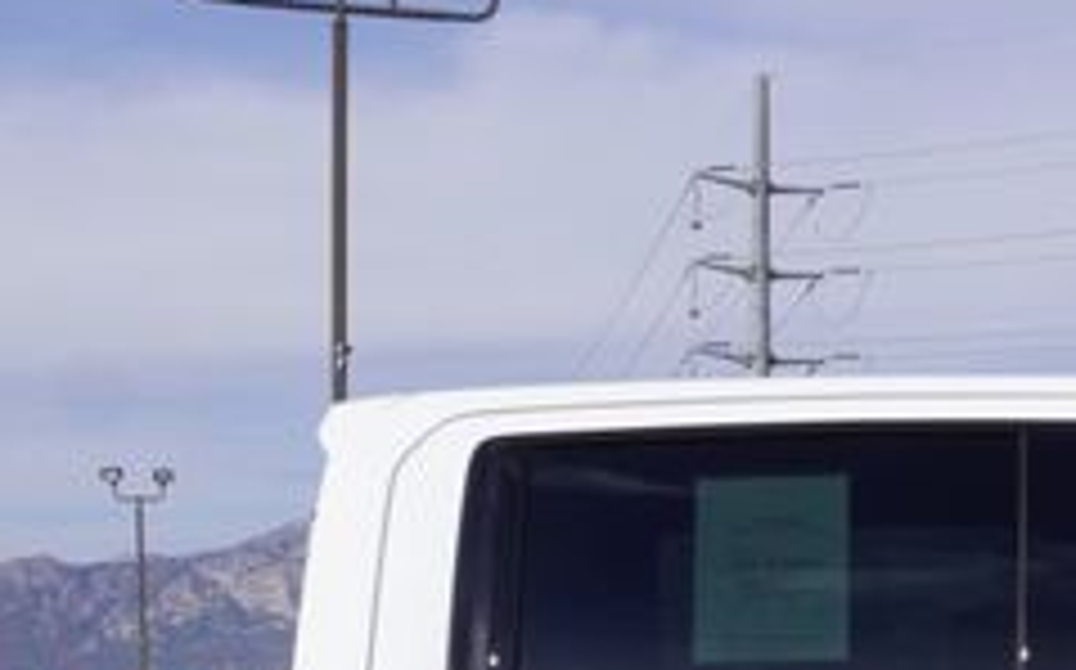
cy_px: 1196
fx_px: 3077
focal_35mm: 105
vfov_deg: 11.6
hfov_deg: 19.6
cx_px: 860
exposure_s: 1/250
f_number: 10
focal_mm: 16
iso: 100
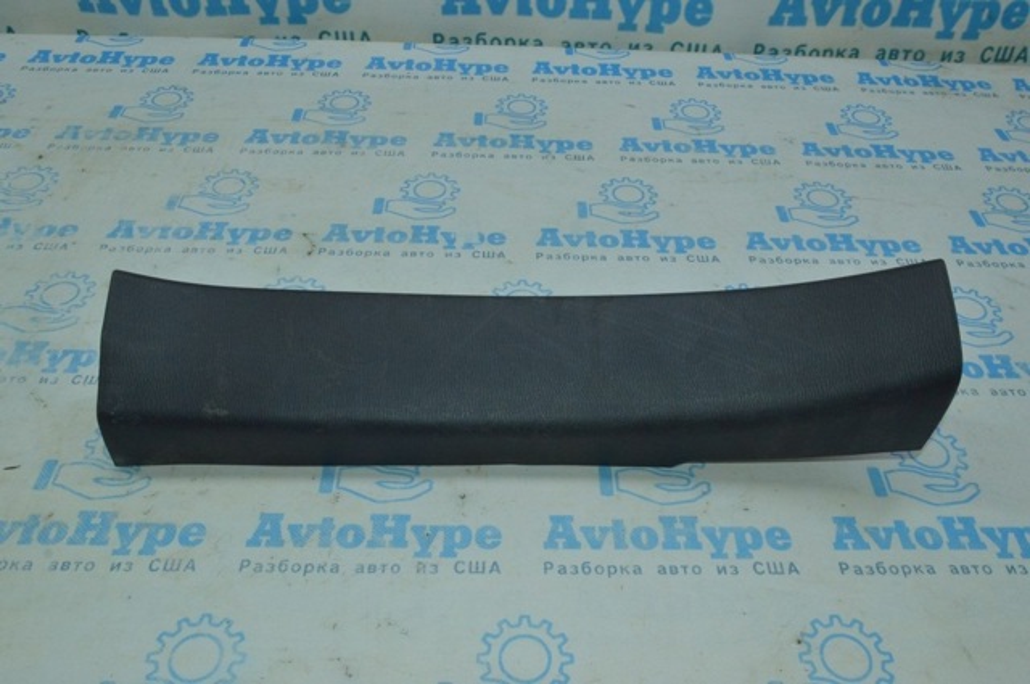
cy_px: 342
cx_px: 515
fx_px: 943
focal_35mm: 33
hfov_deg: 57.3
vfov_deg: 39.9
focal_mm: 22
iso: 1400
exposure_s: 1/60
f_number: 16
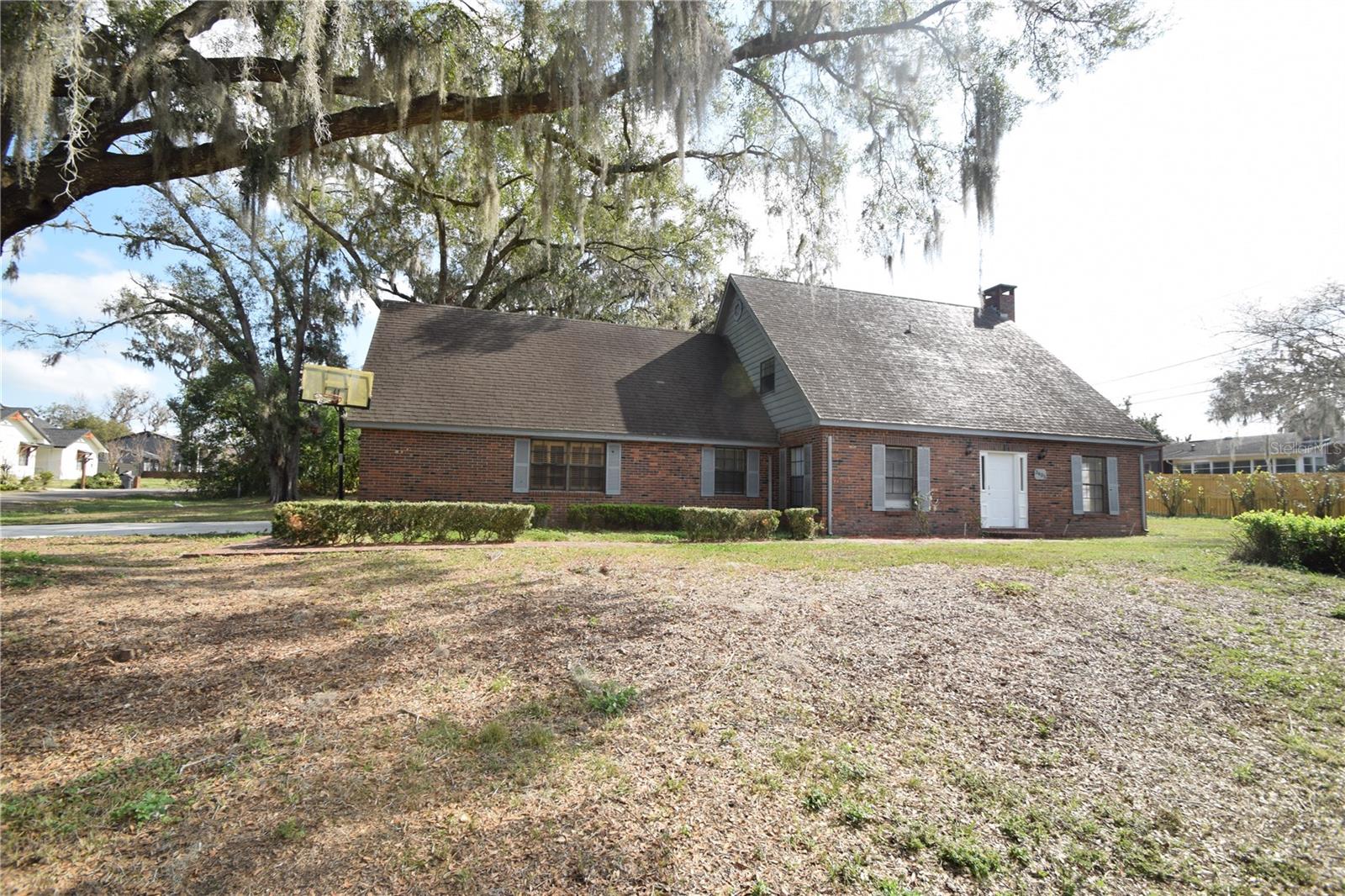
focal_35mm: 15
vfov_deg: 77.3
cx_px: 672
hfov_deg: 100.4
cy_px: 448
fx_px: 560
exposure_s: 1/200
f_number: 7.1
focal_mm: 10
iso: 100
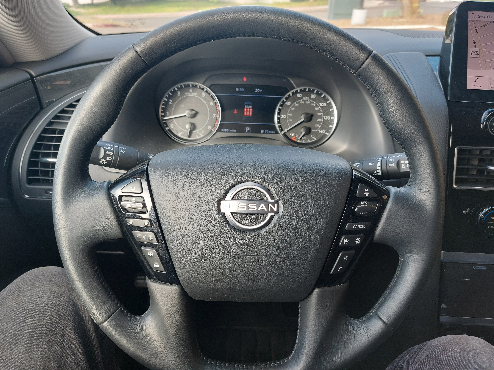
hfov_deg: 71.6
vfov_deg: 56.8
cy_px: 185
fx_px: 343
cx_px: 247
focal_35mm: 24
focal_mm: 5.23
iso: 25
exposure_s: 1/60
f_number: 1.8
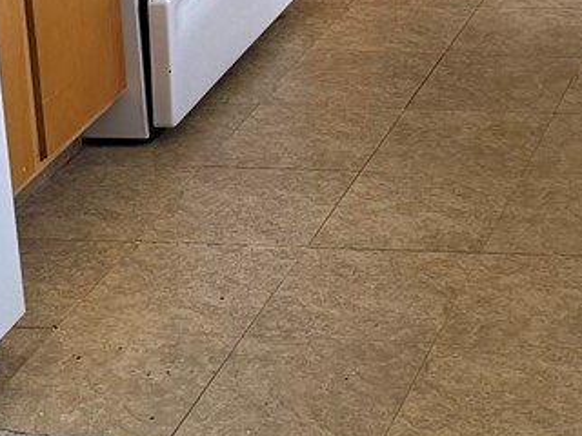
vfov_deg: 11.8
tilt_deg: -11.8
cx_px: 682
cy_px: -229
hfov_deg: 15.8
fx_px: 2018
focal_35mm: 120
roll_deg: +0.8
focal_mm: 6.76
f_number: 1.78
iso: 80
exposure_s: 1/220
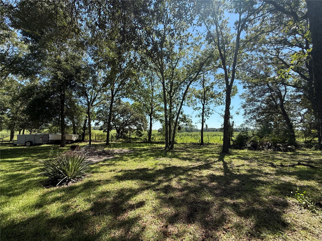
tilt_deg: +4.0
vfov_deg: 85.7
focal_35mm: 14
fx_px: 130
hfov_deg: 102.1
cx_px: 161
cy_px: 120
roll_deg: +0.5
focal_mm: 2.22
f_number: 2.2
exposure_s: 1/1167
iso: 64
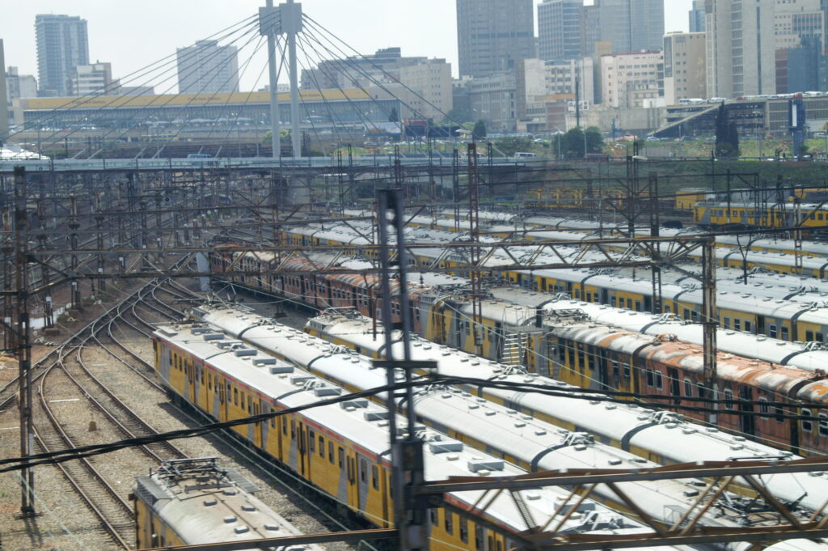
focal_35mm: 120
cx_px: 414
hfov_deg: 17.1
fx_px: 2758
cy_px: 276
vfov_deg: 11.4
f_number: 13
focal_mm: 80
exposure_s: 1/250
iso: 400
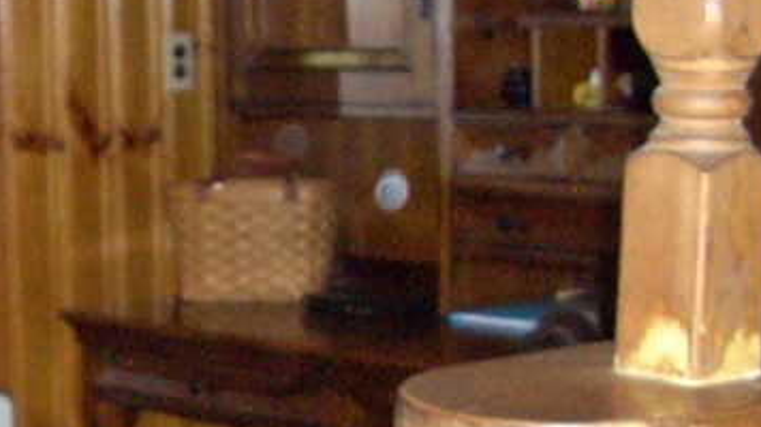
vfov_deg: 10.3
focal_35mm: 116
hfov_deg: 17.4
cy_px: 500
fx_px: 2340
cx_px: -209
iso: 400
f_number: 2.8
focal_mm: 6.2
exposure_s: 1/60
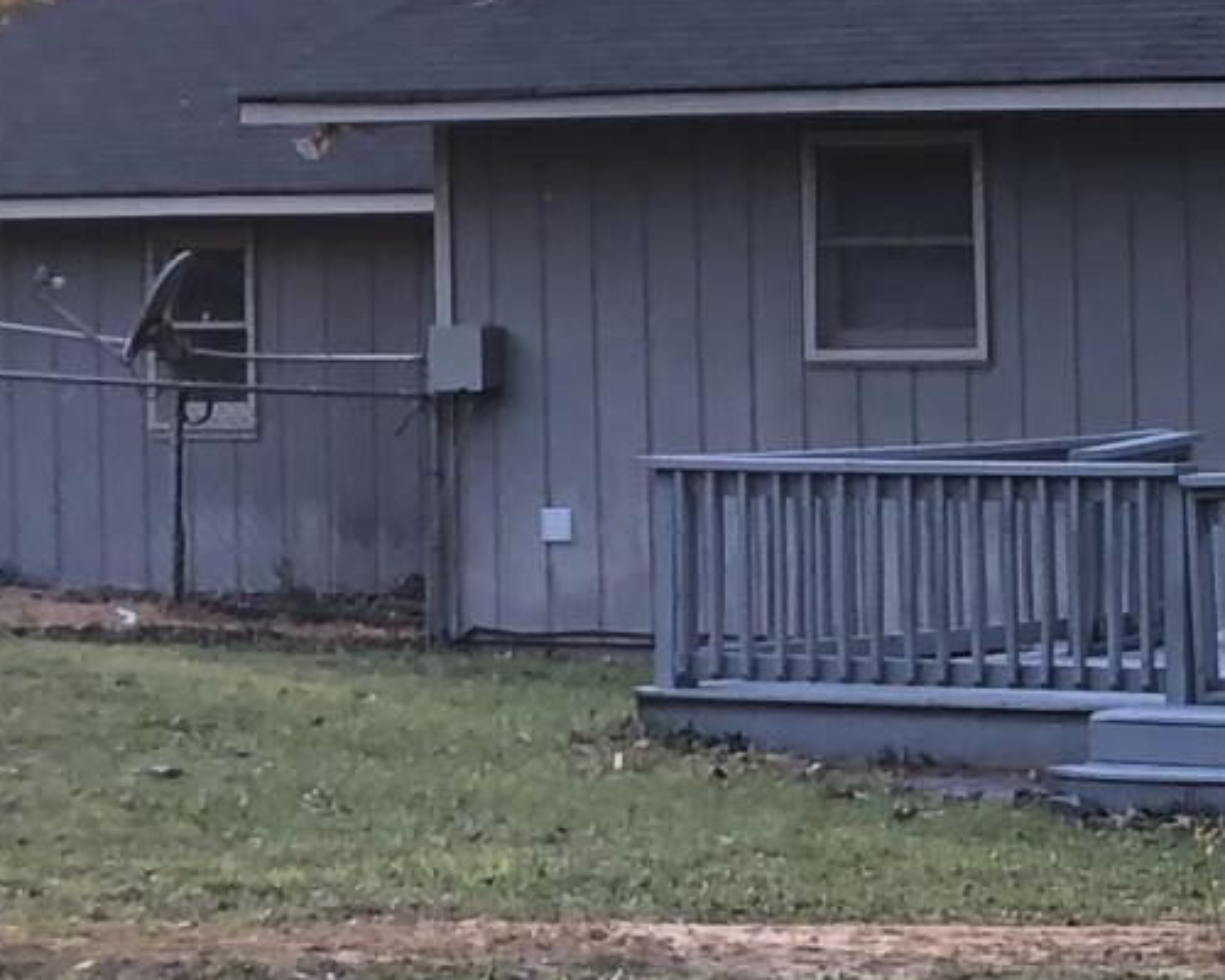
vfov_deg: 9.4
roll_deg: -0.1
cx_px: 2952
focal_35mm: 164
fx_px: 5946
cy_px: 409
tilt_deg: -1.2
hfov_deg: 10.2
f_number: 1.8
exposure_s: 1/120
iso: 50
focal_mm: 3.99
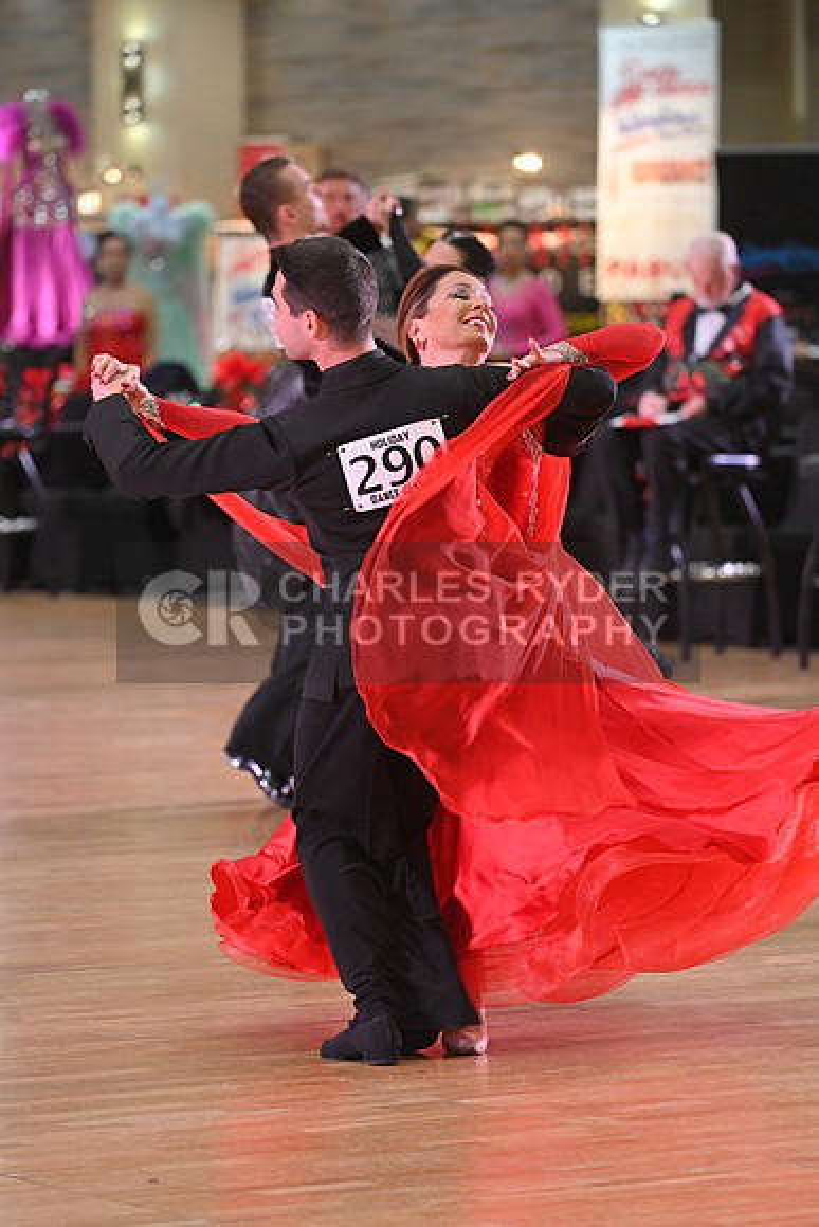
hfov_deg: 6.9
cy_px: 614
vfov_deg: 10.3
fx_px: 6820
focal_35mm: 200
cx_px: 410
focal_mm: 200
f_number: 5
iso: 3200
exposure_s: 1/400
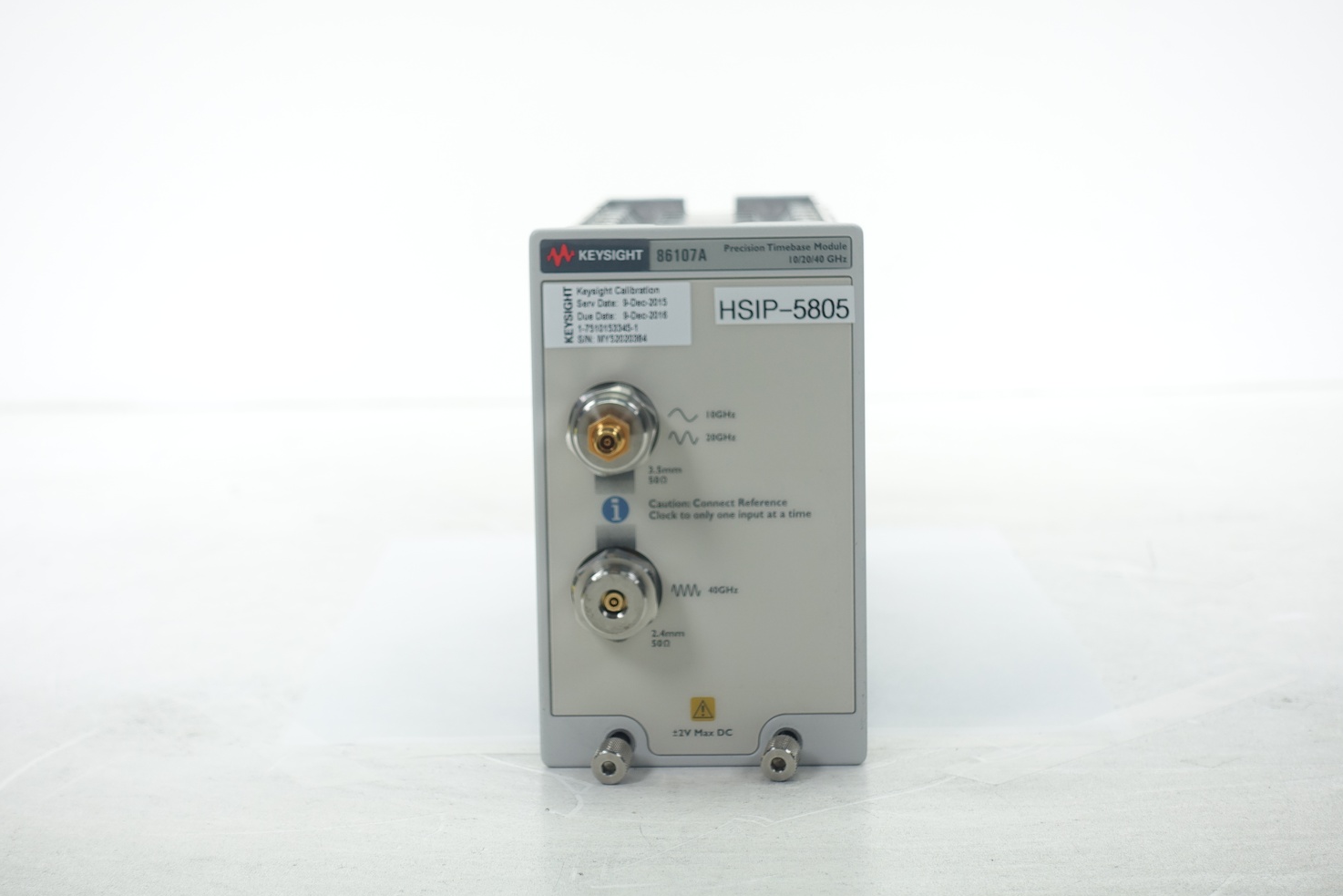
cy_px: 431
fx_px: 2835
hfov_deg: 26.6
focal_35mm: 76
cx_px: 639
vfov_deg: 18.0
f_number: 4
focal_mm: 25.7
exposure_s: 1/100
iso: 125
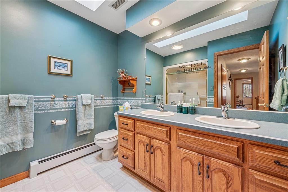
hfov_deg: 104.2
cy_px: 96
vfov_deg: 81.2
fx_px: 112
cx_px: 144
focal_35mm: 14
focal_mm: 14
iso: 50
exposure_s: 1/2.5
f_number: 11
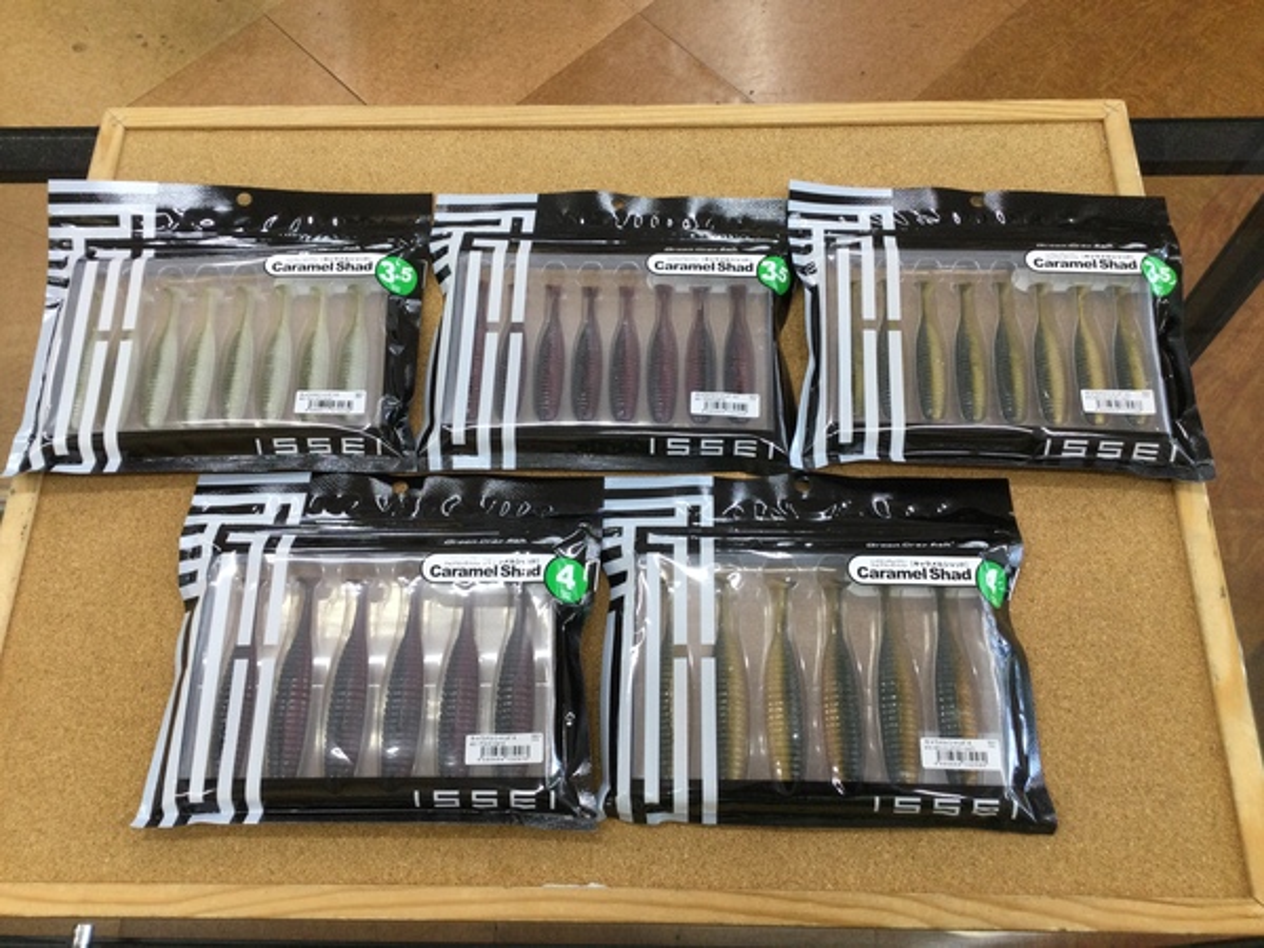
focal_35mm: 31
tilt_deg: -66.1
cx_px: 632
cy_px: 474
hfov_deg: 58.4
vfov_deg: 45.4
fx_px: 1132
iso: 32
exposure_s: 1/40
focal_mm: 3.3
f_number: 2.4
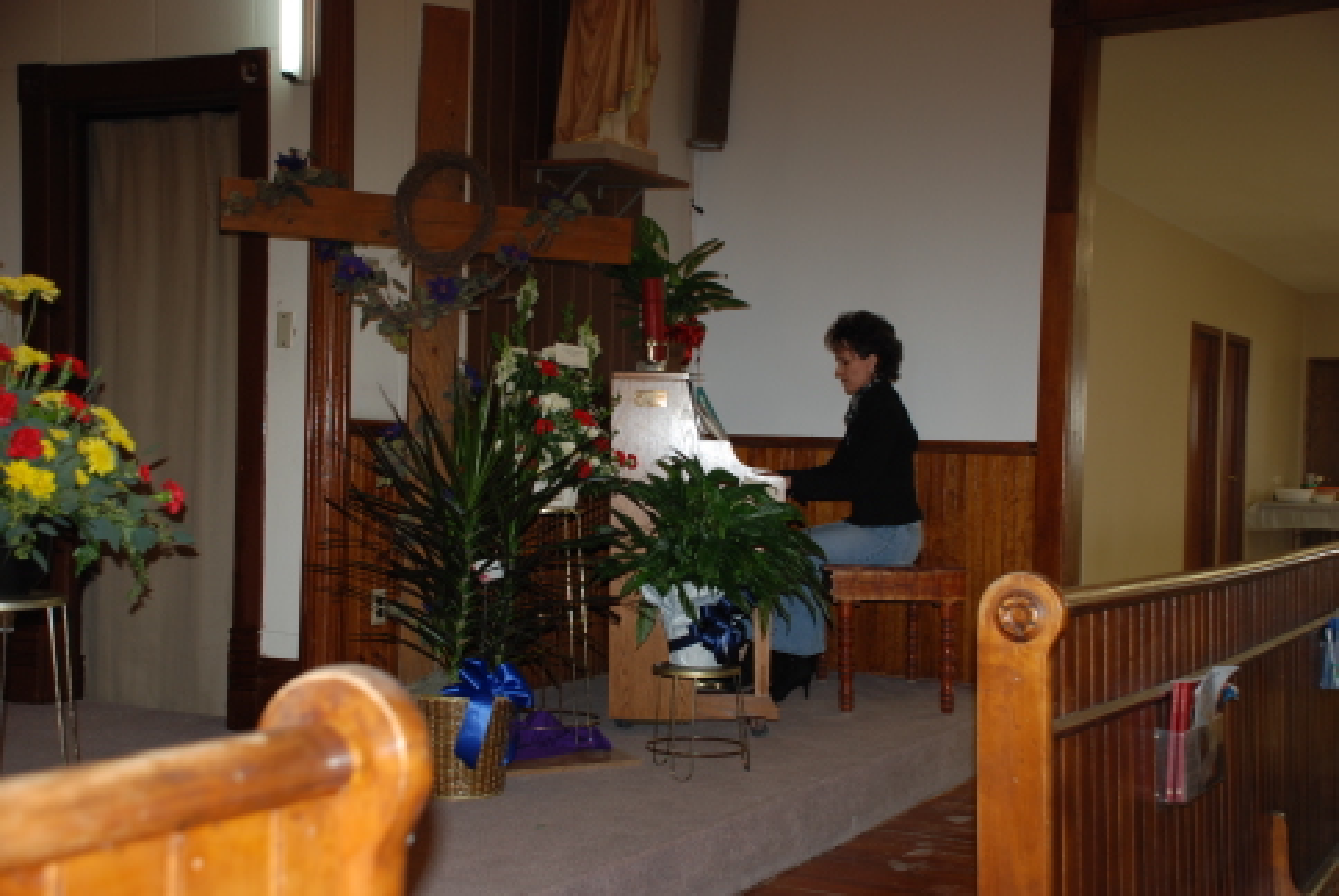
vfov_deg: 29.0
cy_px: 448
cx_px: 670
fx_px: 1732
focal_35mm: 46
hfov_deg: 42.3
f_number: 4.2
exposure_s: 1/60
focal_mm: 31
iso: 200
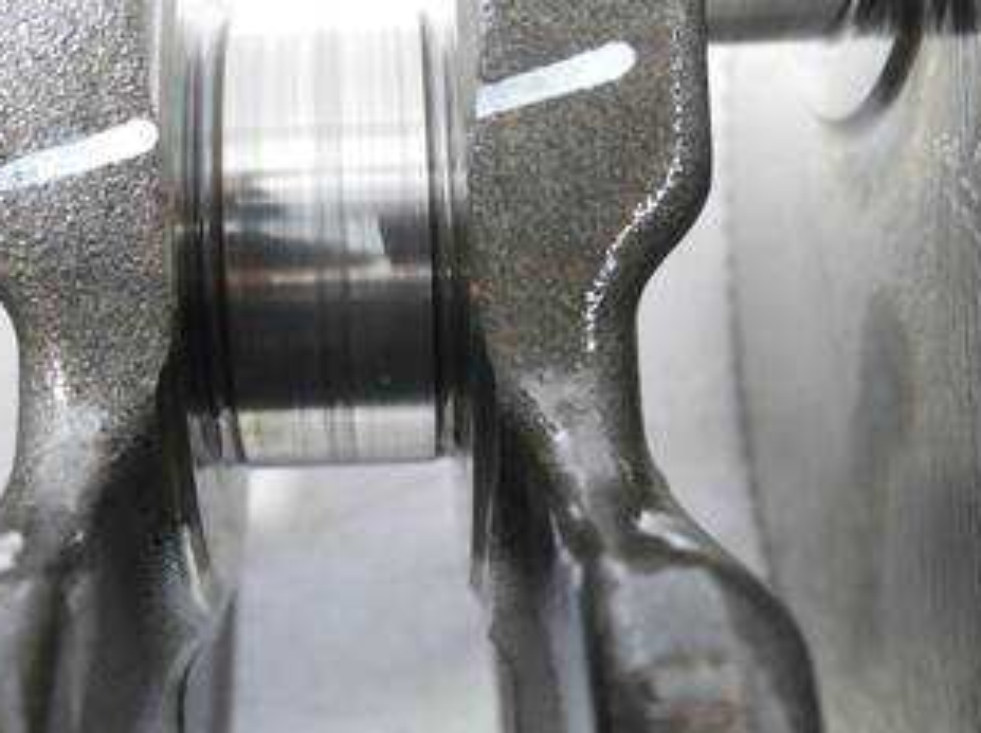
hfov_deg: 34.2
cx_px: 365
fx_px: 1585
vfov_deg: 25.9
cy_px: 241
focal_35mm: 56
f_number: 4.2
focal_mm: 18
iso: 3200
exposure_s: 1/60
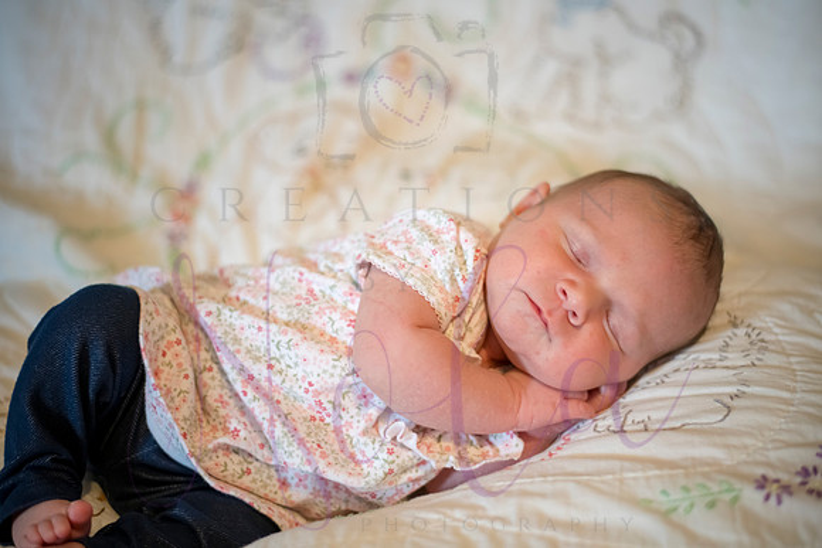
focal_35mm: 50
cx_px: 411
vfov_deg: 27.0
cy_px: 274
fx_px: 1142
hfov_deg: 39.6
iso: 800
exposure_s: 1/100
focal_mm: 50
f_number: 2
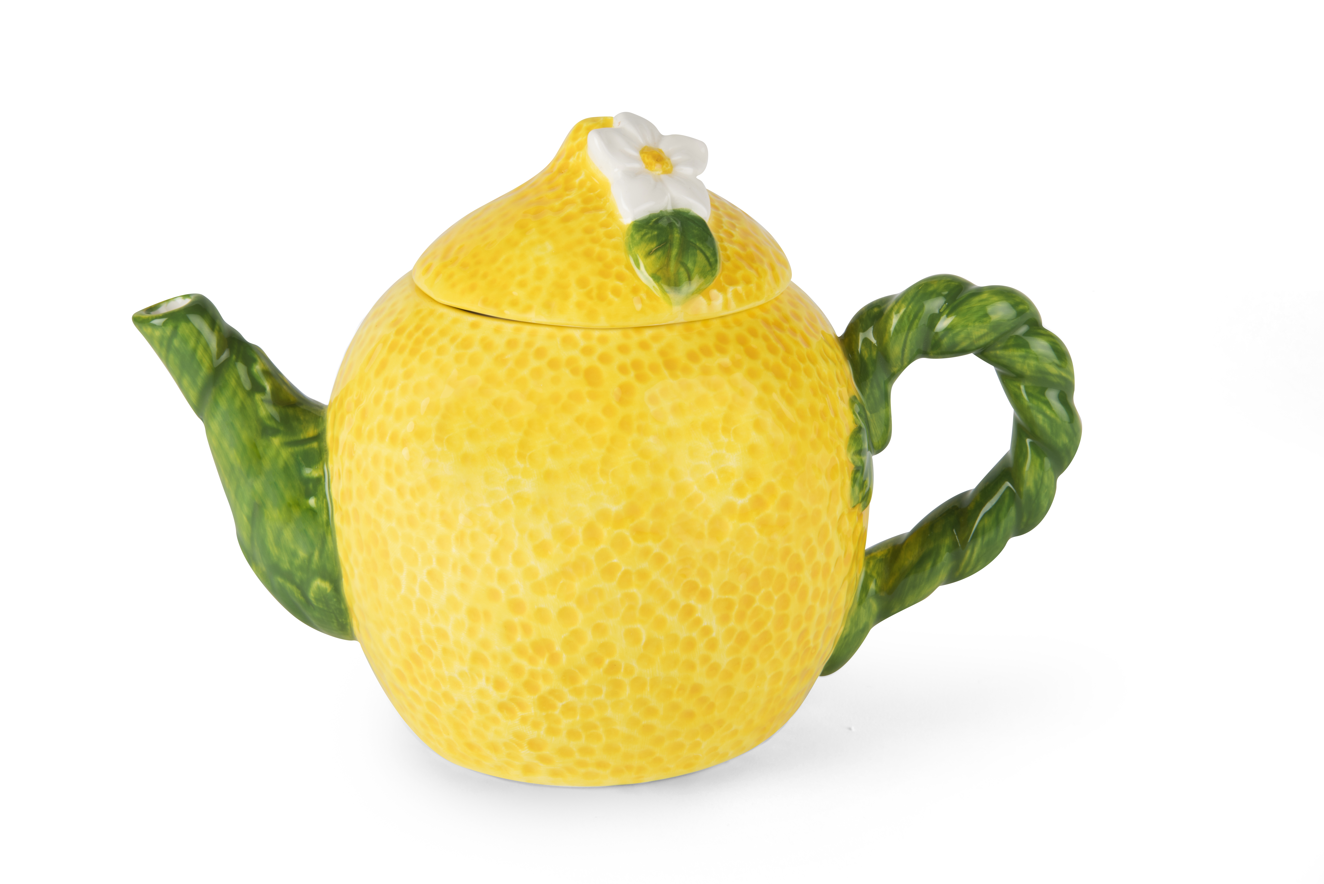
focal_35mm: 86
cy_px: 442
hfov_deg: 23.6
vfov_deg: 15.9
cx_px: 662
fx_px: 3164
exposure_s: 1/125
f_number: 20
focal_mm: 86
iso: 100
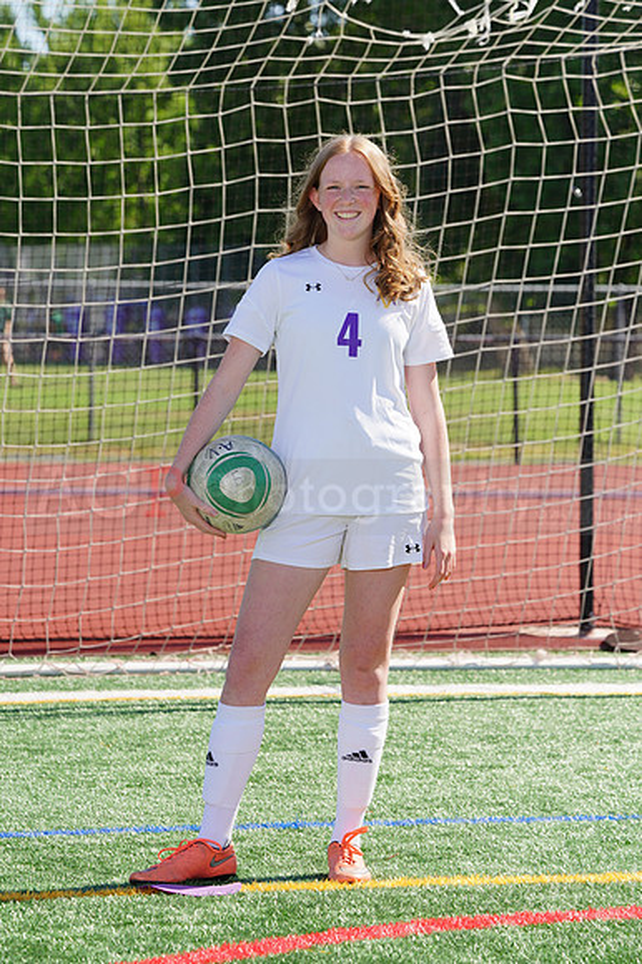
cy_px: 482
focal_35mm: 209
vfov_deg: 9.9
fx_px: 5597
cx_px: 321
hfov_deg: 6.6
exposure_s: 1/250
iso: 200
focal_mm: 209
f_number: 11
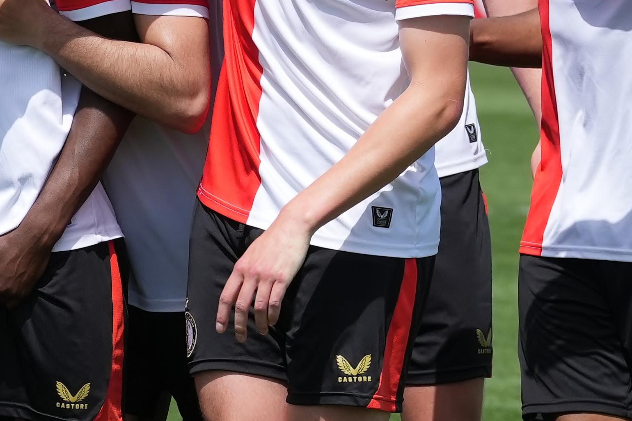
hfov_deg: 2.3
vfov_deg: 1.5
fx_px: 15976
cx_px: -78
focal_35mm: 910
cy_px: 141
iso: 640
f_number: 8
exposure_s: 1/2000
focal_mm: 200
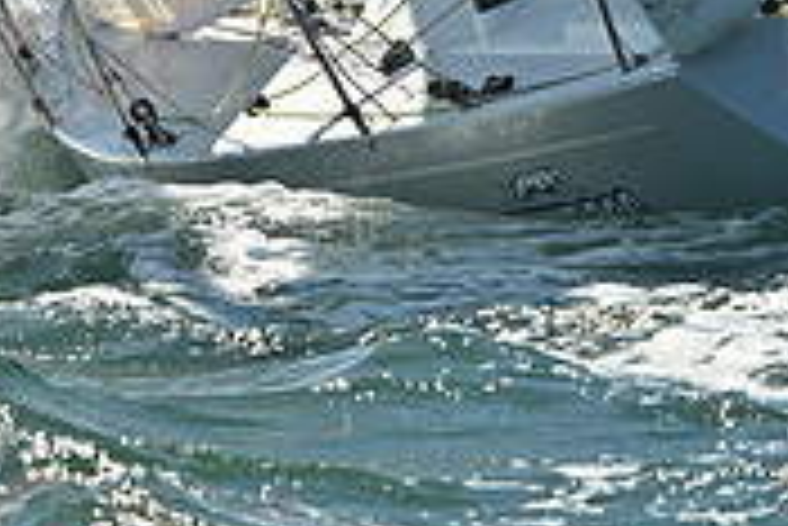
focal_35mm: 463
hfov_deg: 4.4
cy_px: -191
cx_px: 545
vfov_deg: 3.0
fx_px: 10143
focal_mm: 140
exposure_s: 1/1250
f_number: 8
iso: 320
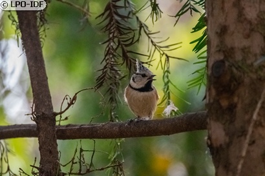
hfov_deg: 4.6
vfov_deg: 3.1
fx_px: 3311
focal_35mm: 450
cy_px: 88
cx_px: 132
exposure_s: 1/400
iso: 6400
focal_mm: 300
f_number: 5.6
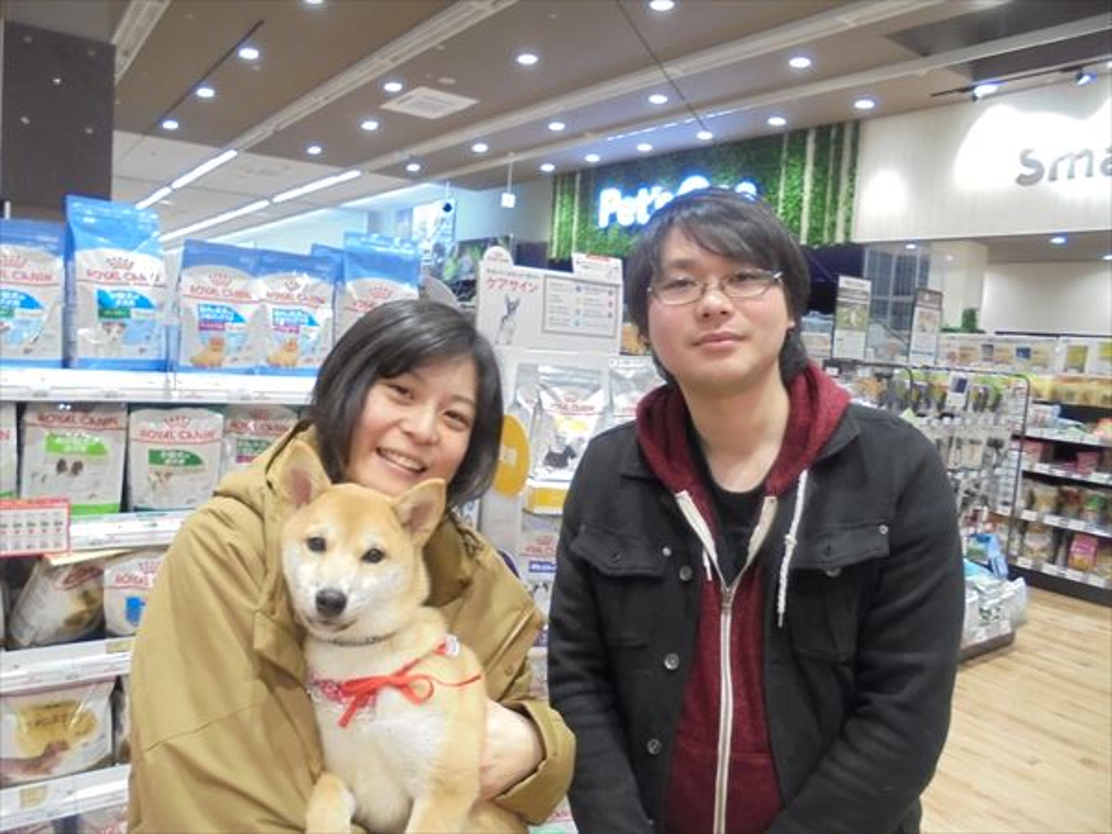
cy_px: 417
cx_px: 556
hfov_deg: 67.3
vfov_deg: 53.1
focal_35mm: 26
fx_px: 835
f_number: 3.5
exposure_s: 1/30
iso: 400
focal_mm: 4.6
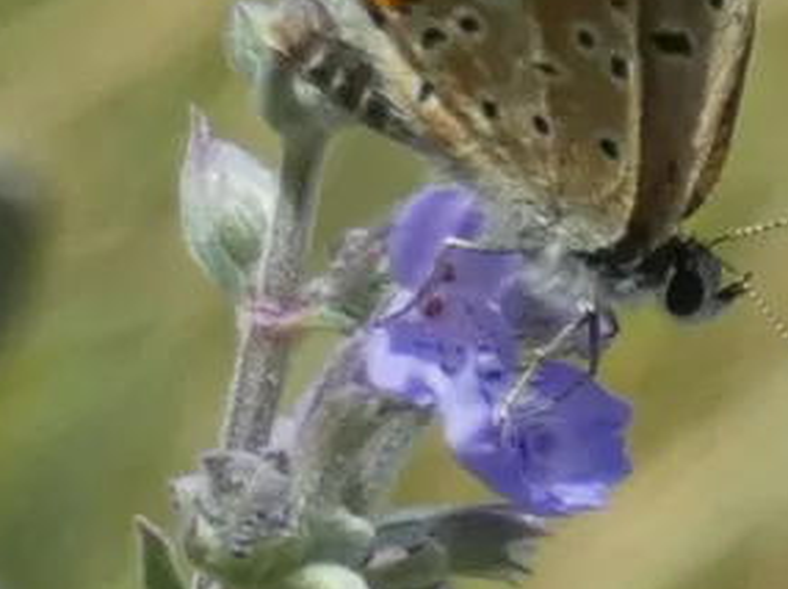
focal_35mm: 398
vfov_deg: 3.7
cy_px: 227
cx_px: 677
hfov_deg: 5.0
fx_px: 9049
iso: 80
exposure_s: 1/400
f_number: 5.5
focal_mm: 31.7
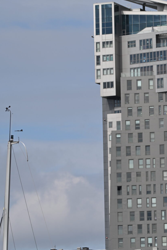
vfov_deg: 5.6
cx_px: 161
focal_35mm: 371
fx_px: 2581
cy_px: 160
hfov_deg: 3.7
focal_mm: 180
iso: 100
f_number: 5.6
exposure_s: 1/800
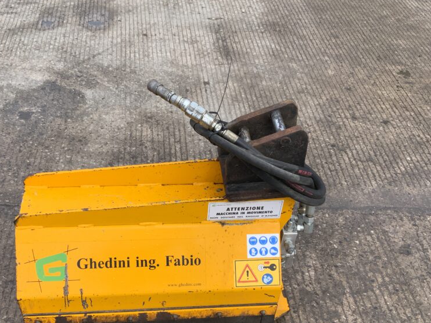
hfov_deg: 46.6
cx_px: 181
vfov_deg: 35.6
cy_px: 216
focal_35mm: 40
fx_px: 498
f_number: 1.8
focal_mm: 3
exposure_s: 1/1279
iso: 16
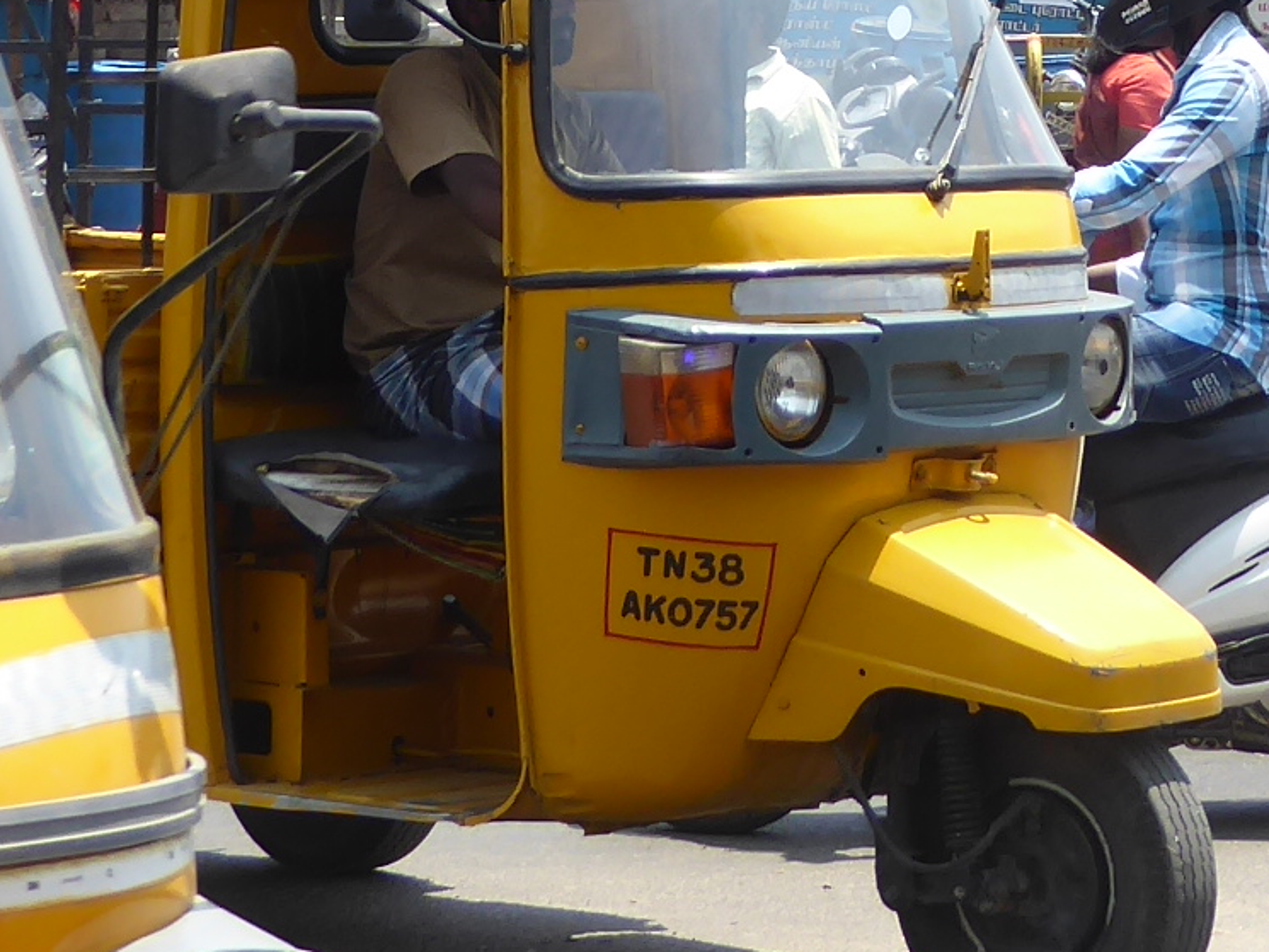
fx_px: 6673
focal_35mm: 182
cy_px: -484
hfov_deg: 10.9
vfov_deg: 8.0
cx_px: 693
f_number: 4.1
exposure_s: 1/250
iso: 80
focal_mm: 9
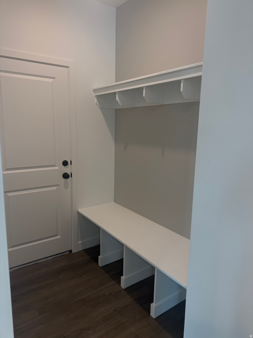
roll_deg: -0.9
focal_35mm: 24
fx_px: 234
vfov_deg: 71.6
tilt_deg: -10.3
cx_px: 126
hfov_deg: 56.8
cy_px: 169
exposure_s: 1/120
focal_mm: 6.76
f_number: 1.78
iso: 125
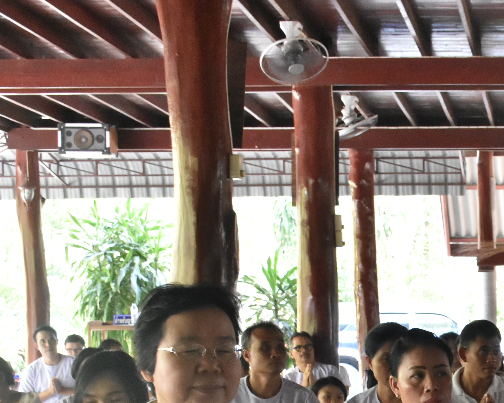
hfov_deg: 19.1
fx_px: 1408
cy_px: 434
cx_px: 606
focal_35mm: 94
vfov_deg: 15.9
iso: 2500
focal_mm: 23
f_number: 5.6
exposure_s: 1/125
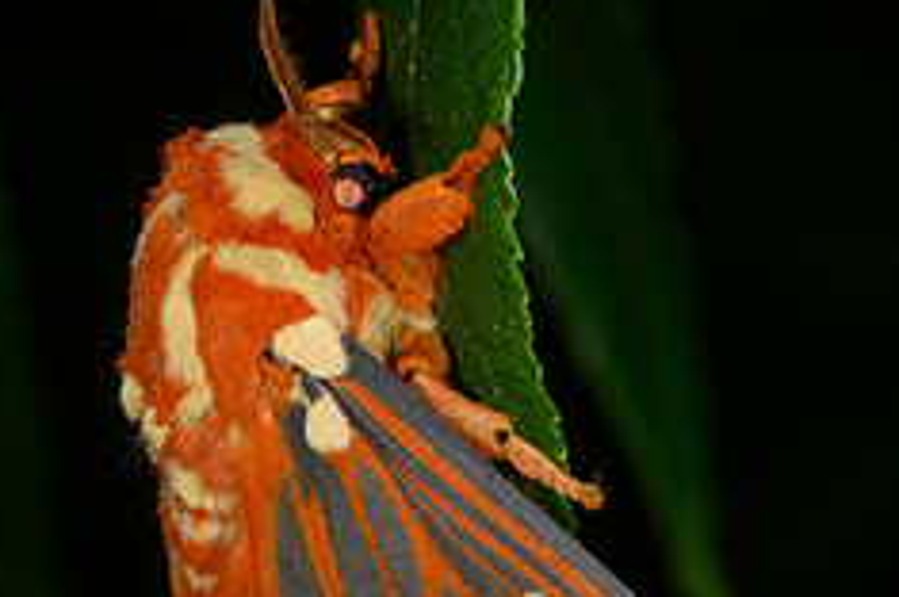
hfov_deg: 7.1
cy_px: 576
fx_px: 7282
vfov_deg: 4.7
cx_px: 287
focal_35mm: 292
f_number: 18
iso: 64
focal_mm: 105
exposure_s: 1/250
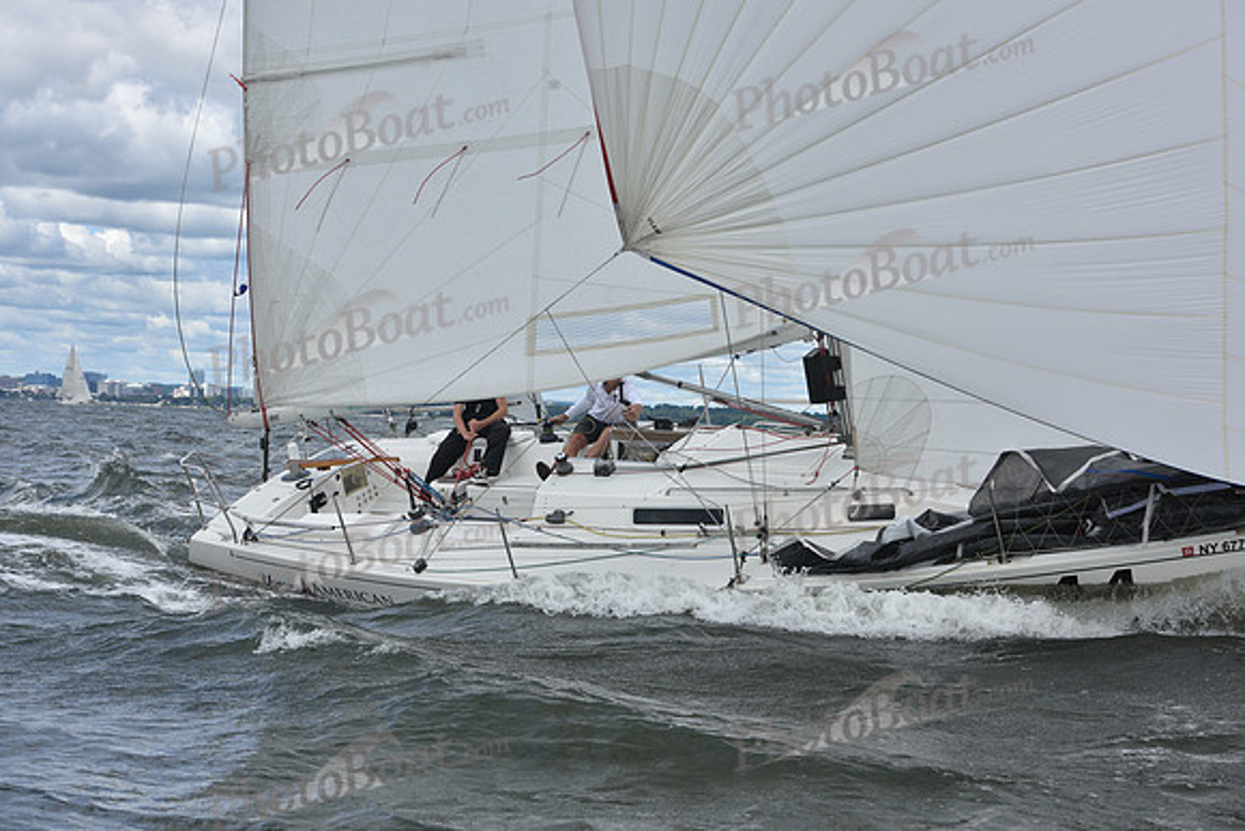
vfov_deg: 19.5
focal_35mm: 70
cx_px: 622
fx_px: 2421
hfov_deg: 28.8
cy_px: 416
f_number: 9
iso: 250
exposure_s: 1/800
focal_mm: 70
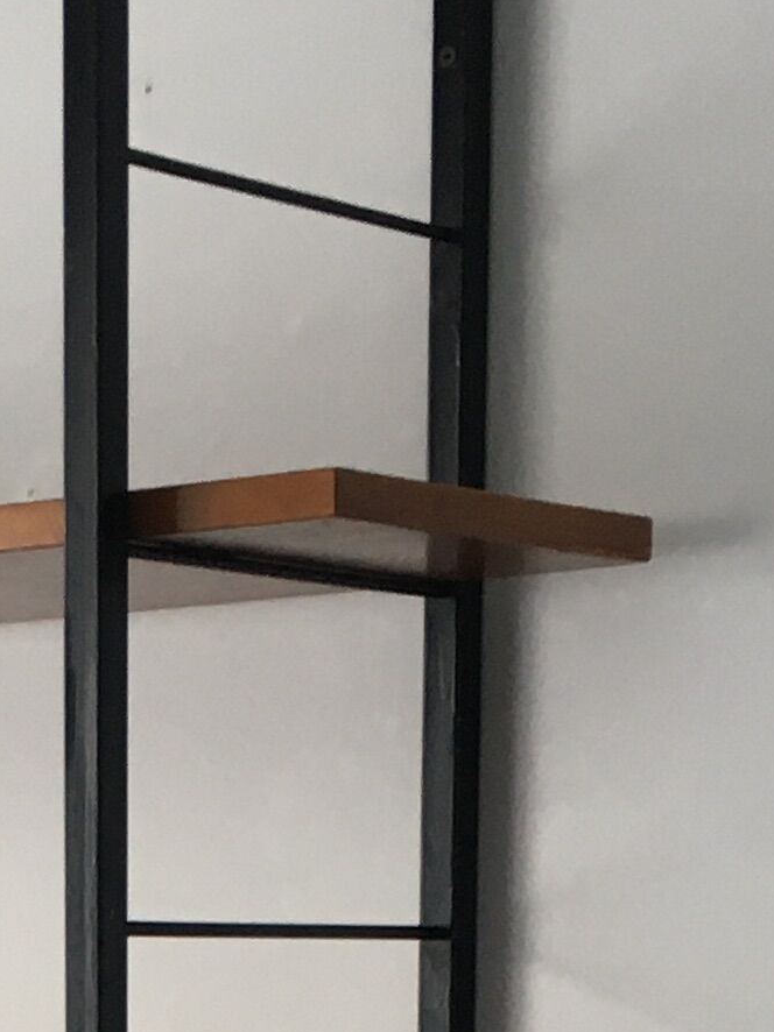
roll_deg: +0.6
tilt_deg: -12.2
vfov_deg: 13.5
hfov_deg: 11.0
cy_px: 1822
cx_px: -180
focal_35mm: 132
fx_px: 3937
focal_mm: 4.15
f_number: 2.2
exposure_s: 1/33
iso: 64
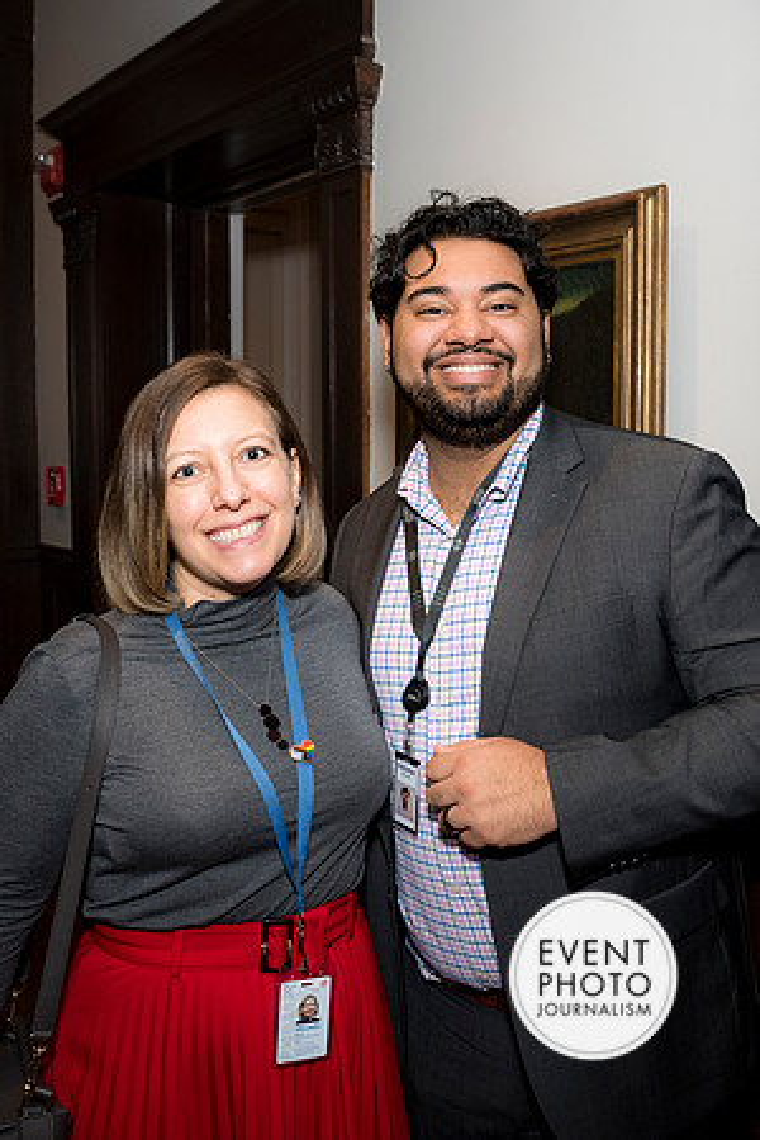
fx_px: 1143
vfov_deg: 53.0
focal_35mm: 36
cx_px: 454
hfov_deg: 36.7
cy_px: 570
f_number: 5
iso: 800
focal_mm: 24
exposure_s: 1/125
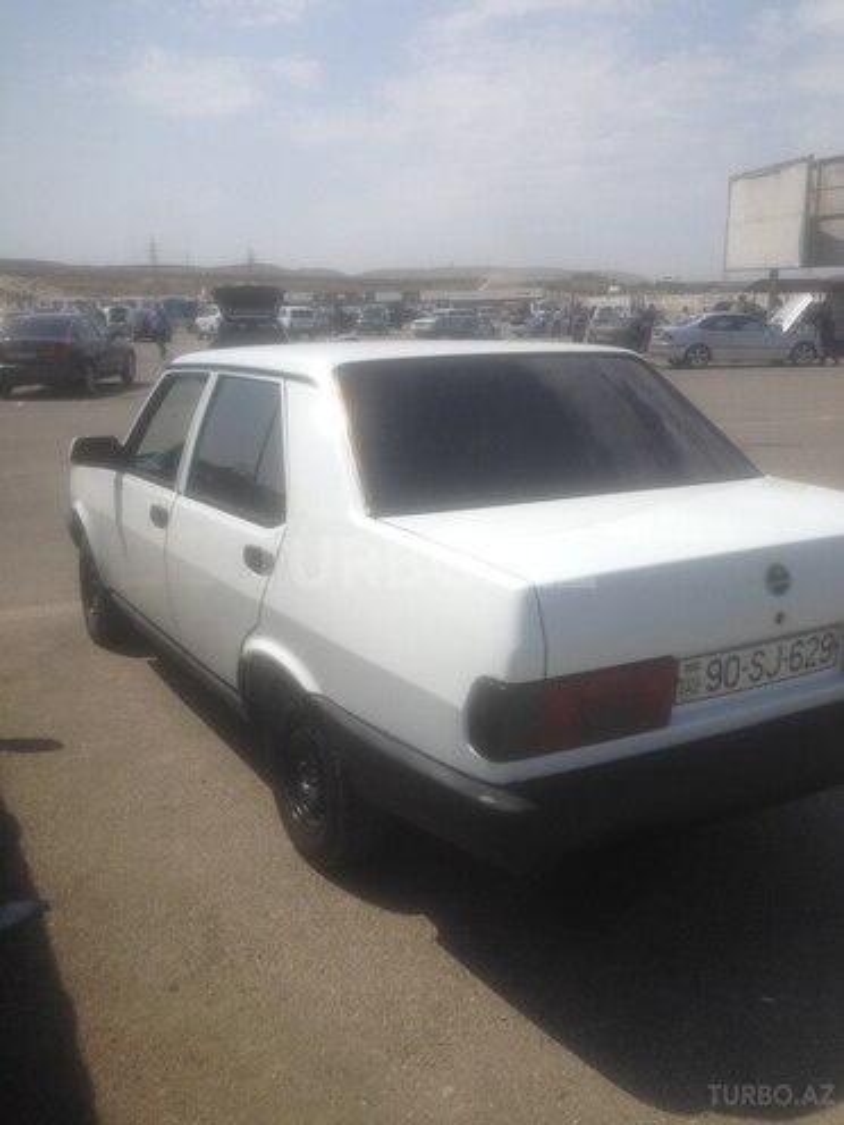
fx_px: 1073
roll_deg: +1.4
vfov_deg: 55.4
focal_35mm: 33
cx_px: 422
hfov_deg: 42.9
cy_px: 562
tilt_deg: -12.0
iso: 50
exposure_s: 1/2710
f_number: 2.4
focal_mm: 4.12
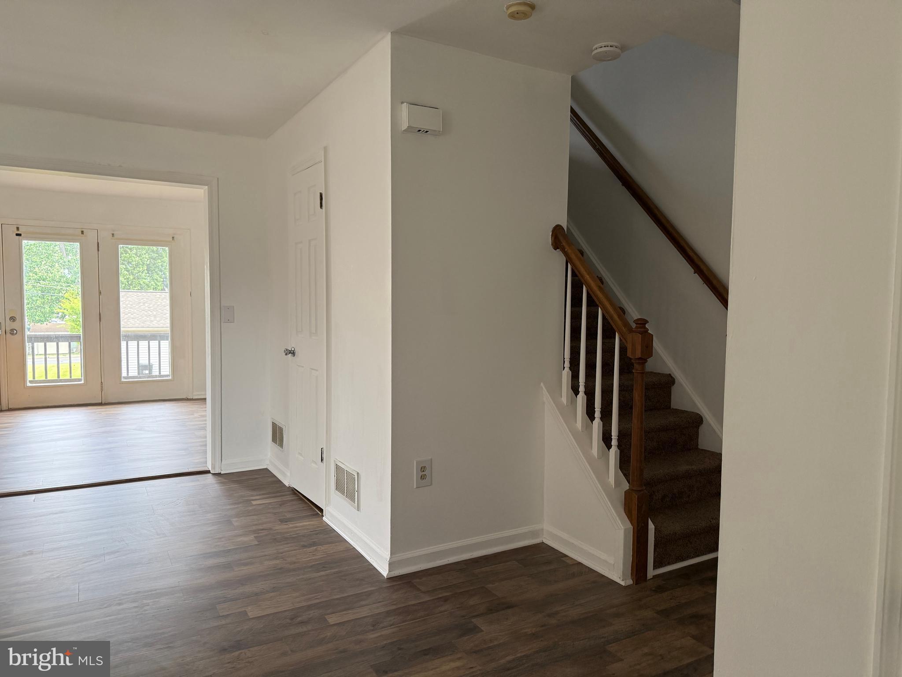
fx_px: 625
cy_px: 338
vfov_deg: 56.8
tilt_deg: -2.9
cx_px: 451
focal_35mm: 24
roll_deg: -1.0
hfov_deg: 71.6
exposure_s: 1/152
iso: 200
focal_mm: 6.76
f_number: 1.78
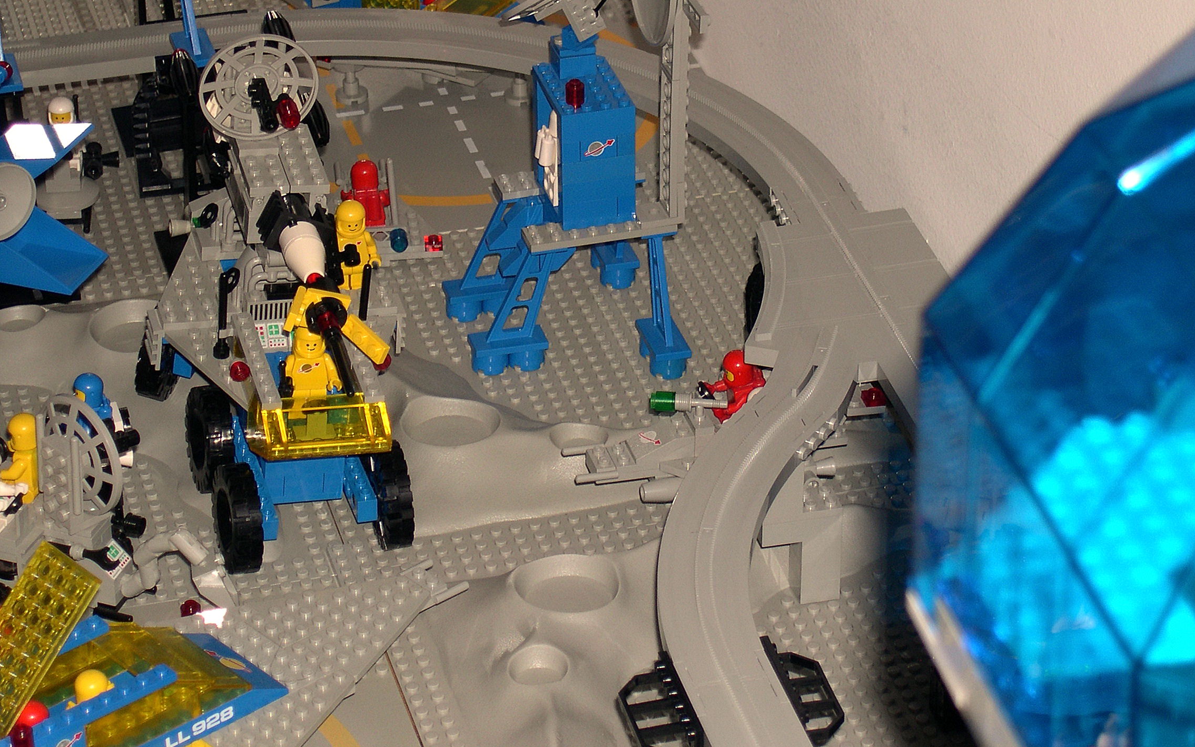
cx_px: 598
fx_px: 3941
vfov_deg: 10.8
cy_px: 322
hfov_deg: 17.2
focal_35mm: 121
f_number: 4.9
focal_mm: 24
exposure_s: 1/60
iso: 102
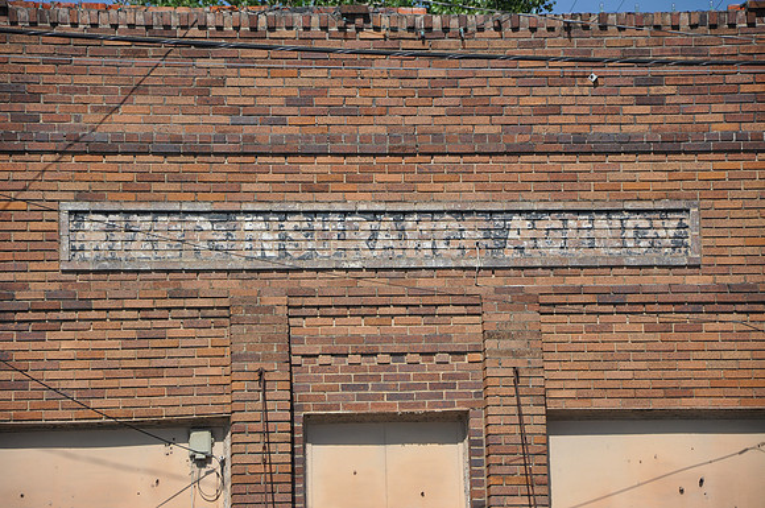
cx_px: 382
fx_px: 3342
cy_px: 254
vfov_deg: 8.7
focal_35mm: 158
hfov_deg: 13.1
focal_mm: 105
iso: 200
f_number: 6.3
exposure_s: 1/640
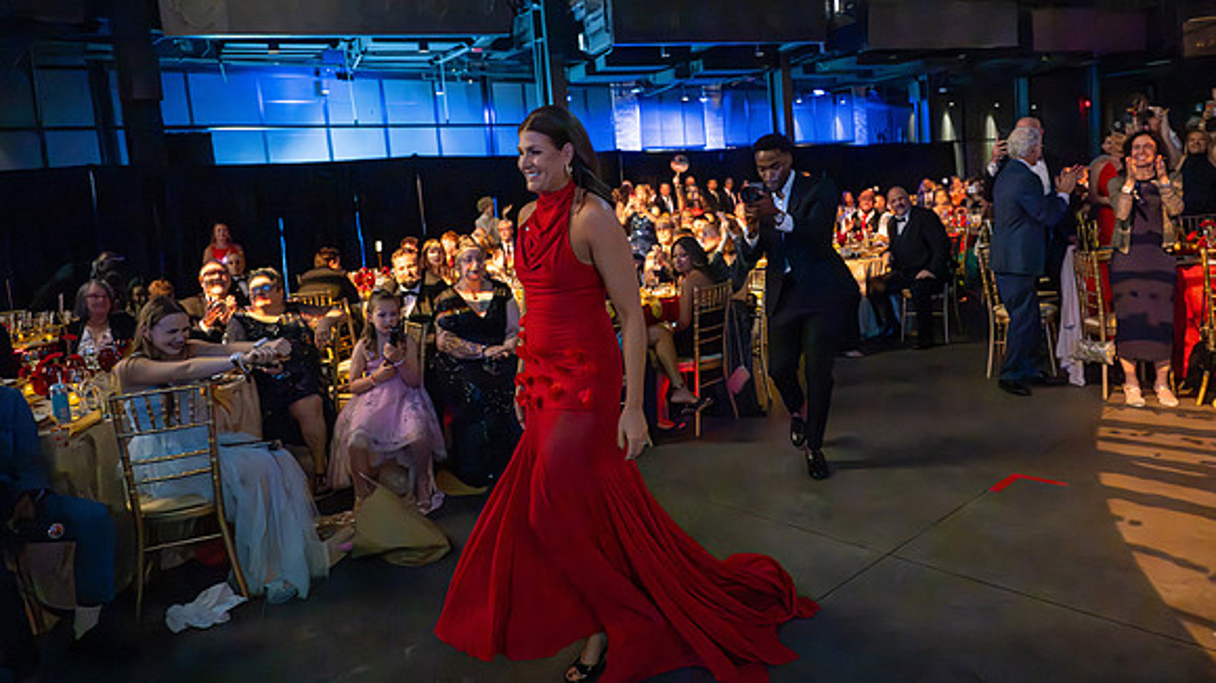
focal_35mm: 25
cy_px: 278
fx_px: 810
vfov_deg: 45.5
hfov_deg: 73.8
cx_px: 608
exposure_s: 1/400
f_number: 3.2
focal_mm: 24
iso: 25600
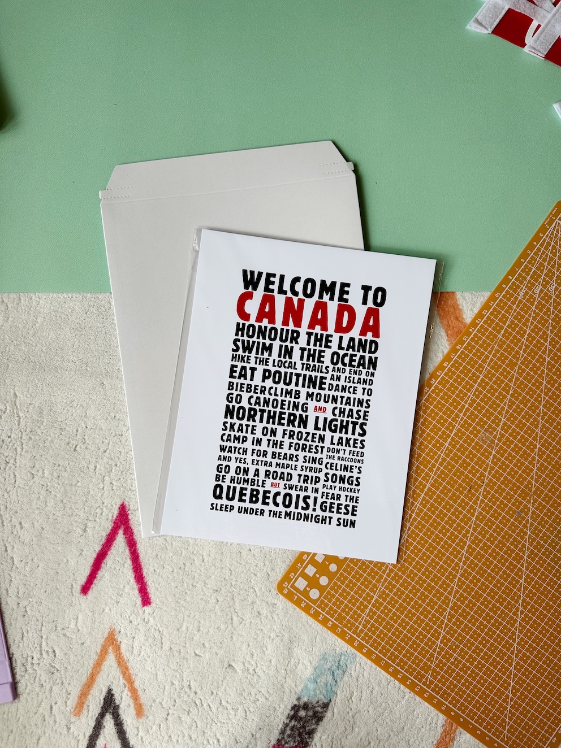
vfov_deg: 71.6
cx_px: 280
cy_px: 374
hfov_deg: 56.8
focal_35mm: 24
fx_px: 519
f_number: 1.78
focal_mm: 6.86
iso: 64
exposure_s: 1/175
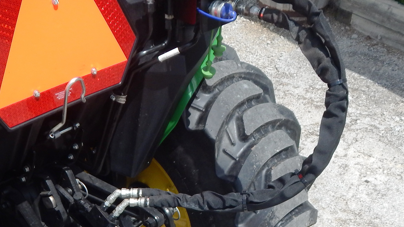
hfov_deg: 42.6
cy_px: 265
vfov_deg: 23.1
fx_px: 514
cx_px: 156
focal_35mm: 48
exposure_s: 1/500
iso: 125
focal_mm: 4
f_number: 6
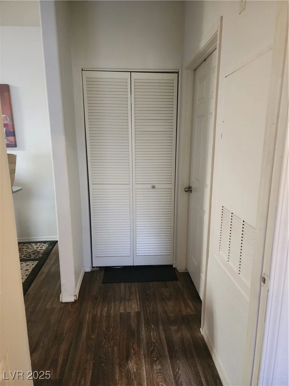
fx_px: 256
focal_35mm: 23
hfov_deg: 58.9
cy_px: 193
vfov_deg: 73.9
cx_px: 144
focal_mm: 6.4
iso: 640
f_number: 1.8
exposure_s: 1/60
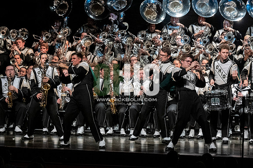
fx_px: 1475
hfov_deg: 9.8
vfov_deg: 6.5
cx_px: 126
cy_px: 84
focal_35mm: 210
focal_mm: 140
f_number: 4
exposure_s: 1/500
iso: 4000
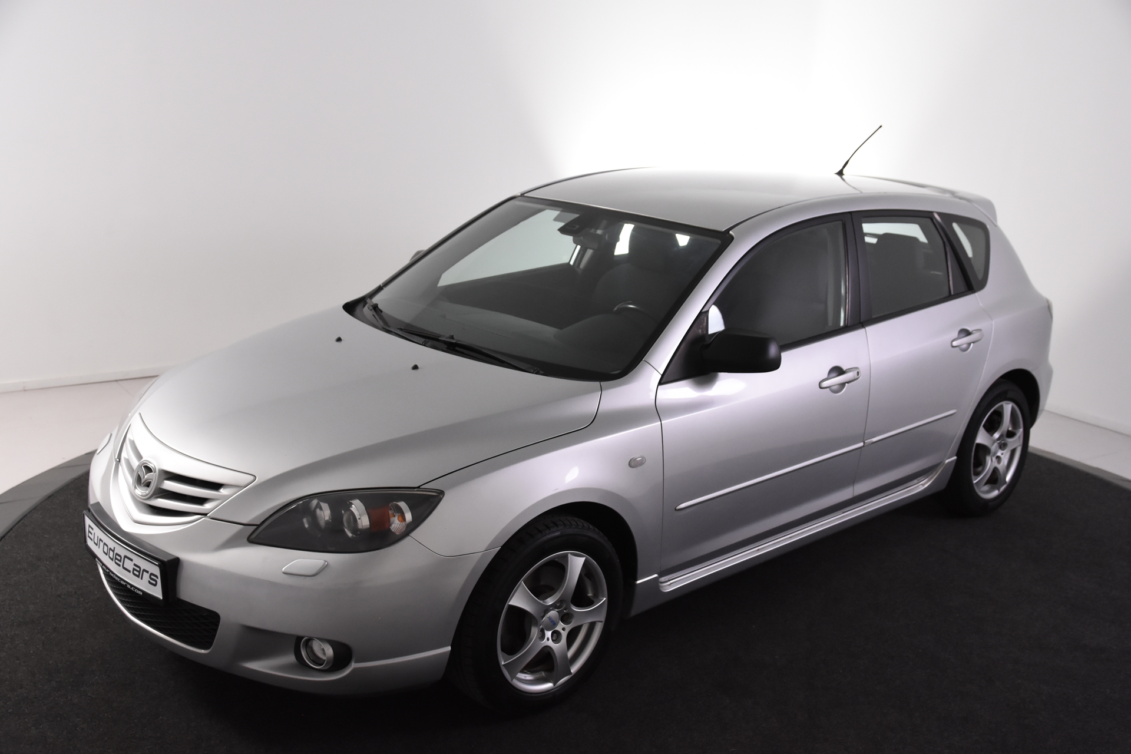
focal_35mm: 39
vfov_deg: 34.2
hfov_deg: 49.6
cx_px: 566
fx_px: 1225
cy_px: 377
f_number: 5.6
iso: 1600
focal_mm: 26
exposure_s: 1/125
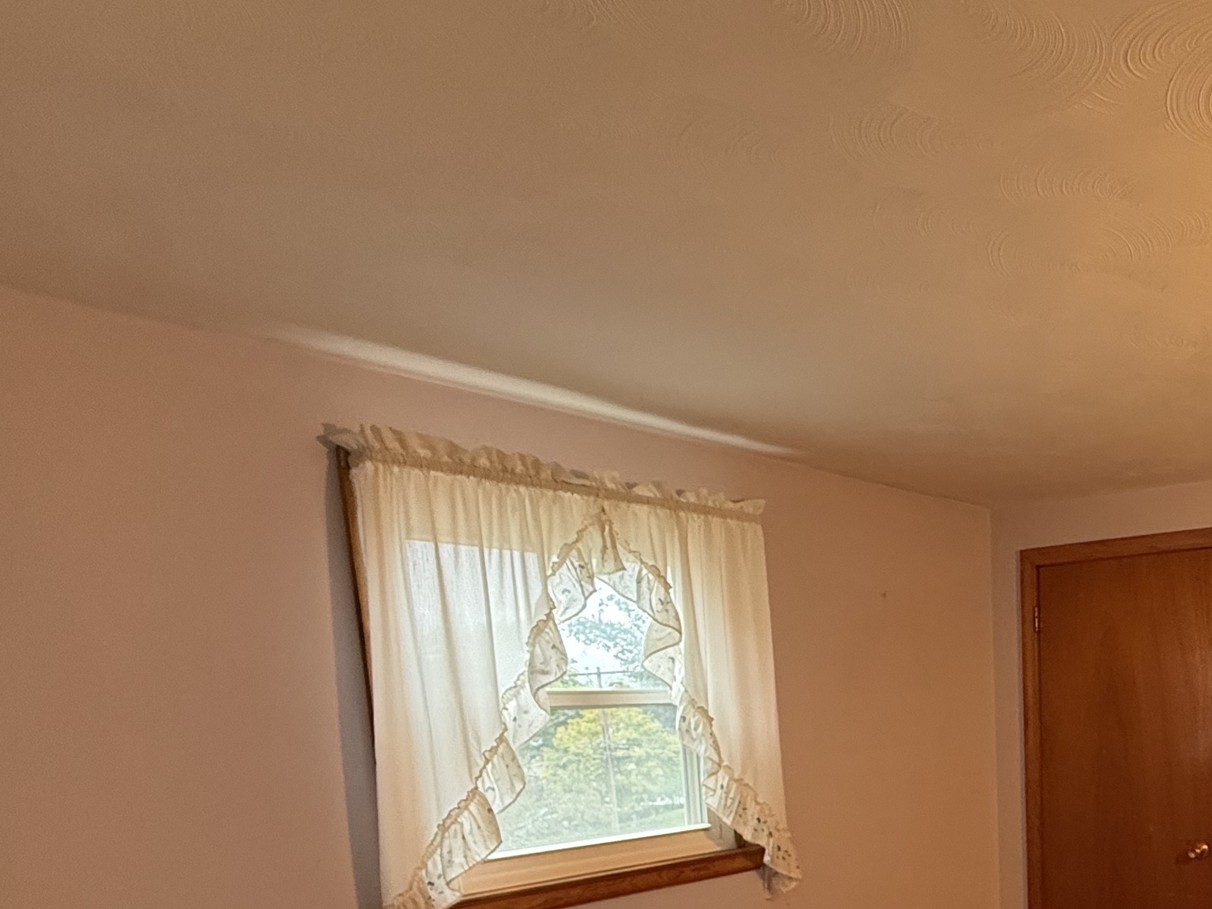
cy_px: 847
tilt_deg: -9.5
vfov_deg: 44.5
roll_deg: +1.0
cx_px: 1036
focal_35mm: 28
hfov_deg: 56.8
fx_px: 980
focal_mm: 2.22
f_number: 2.2
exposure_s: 1/60
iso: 320
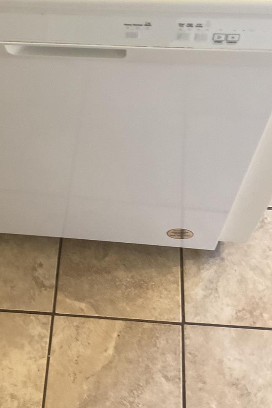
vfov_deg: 40.7
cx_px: 74
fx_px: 544
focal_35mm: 48
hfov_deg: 27.7
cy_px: 145
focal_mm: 3
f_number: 1.8
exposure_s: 1/60
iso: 160
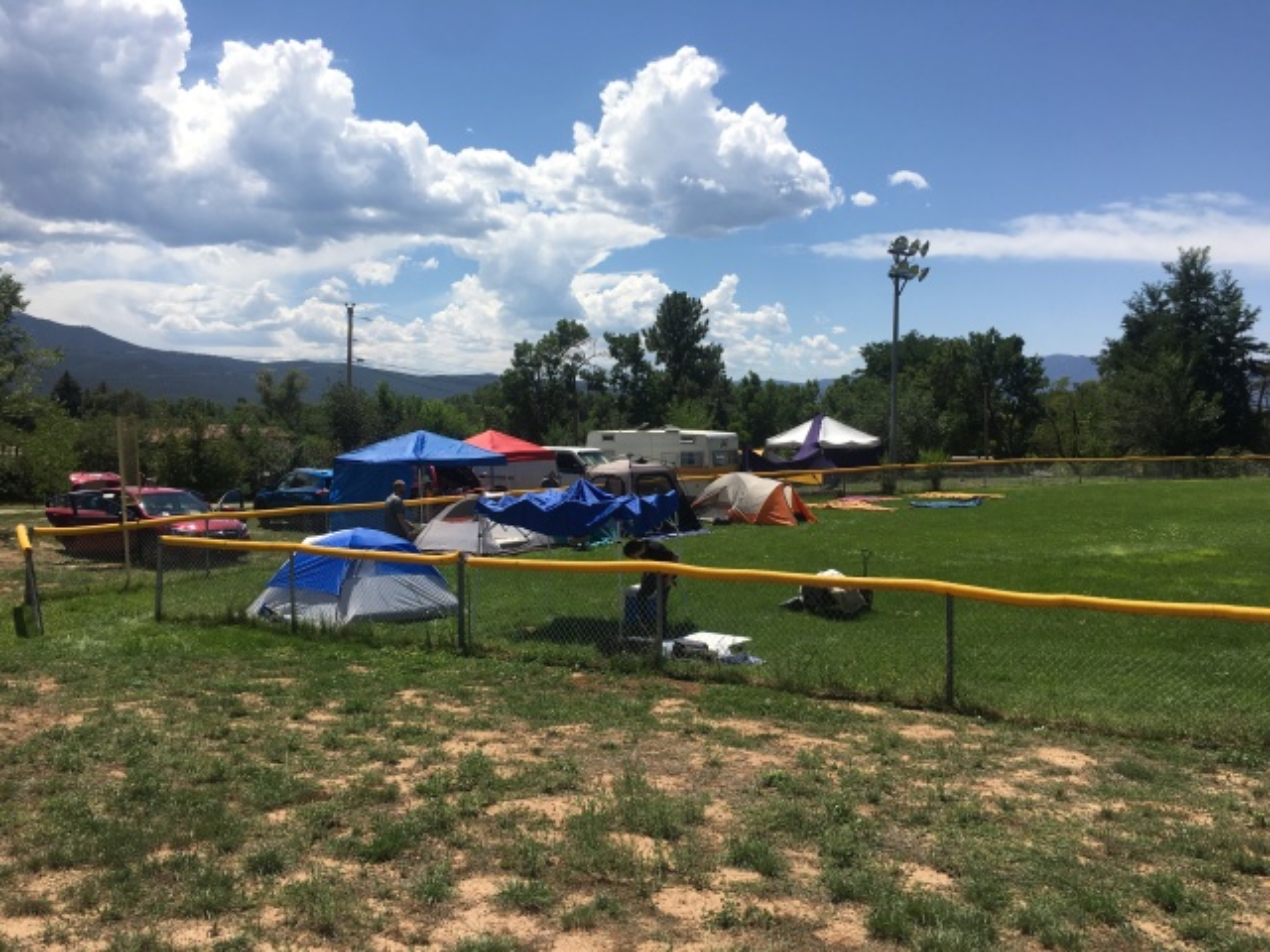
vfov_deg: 48.2
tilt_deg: -3.9
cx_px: 635
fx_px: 1064
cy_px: 476
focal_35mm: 29
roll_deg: +0.6
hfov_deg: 61.7
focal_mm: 4.15
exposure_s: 1/2331
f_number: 2.2
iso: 25
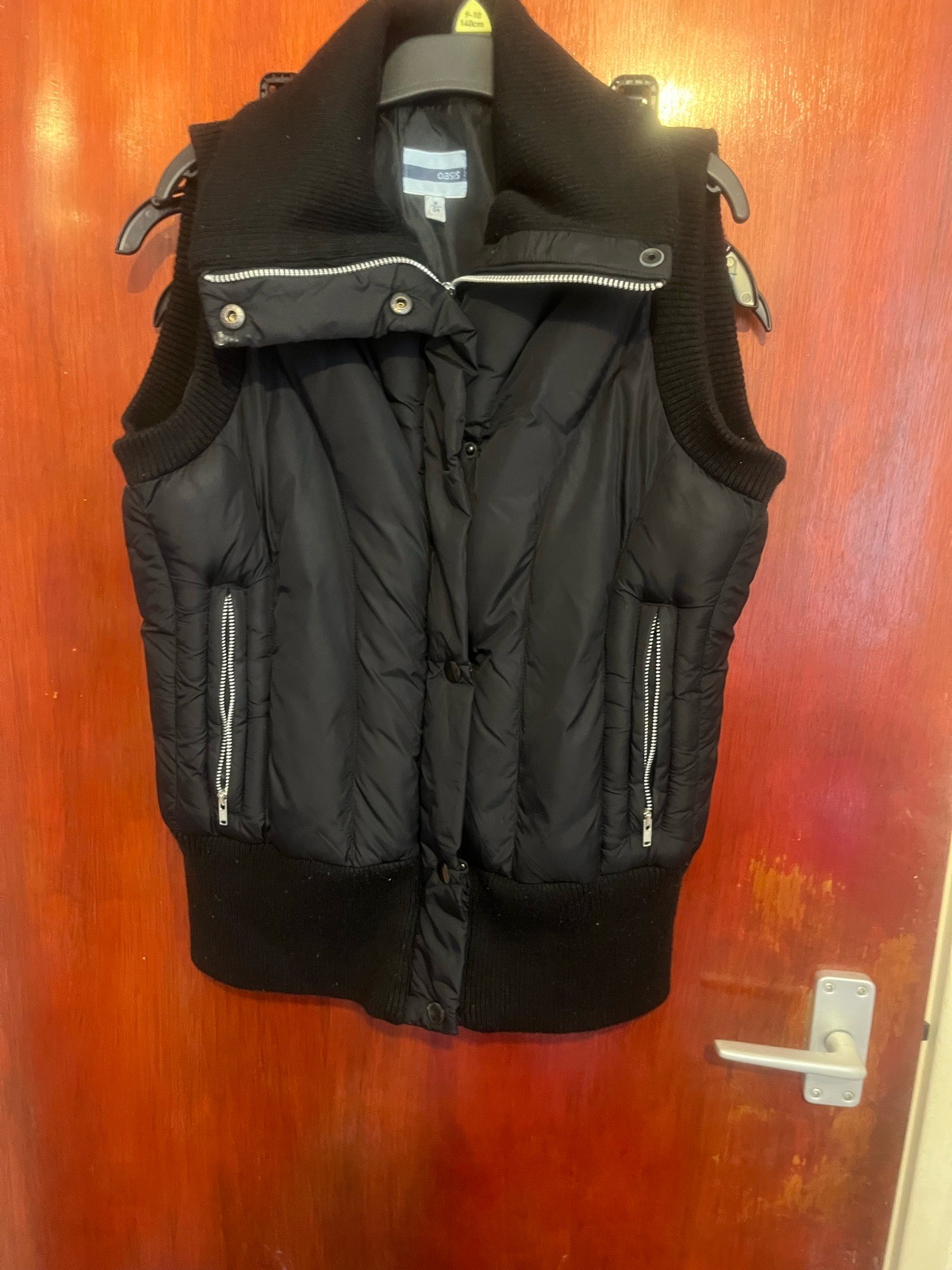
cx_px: 476
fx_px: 953
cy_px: 635
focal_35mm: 26
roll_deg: -2.5
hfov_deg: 53.1
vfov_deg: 67.3
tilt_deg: -7.9
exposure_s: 1/30
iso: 640
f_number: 1.6
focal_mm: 5.1
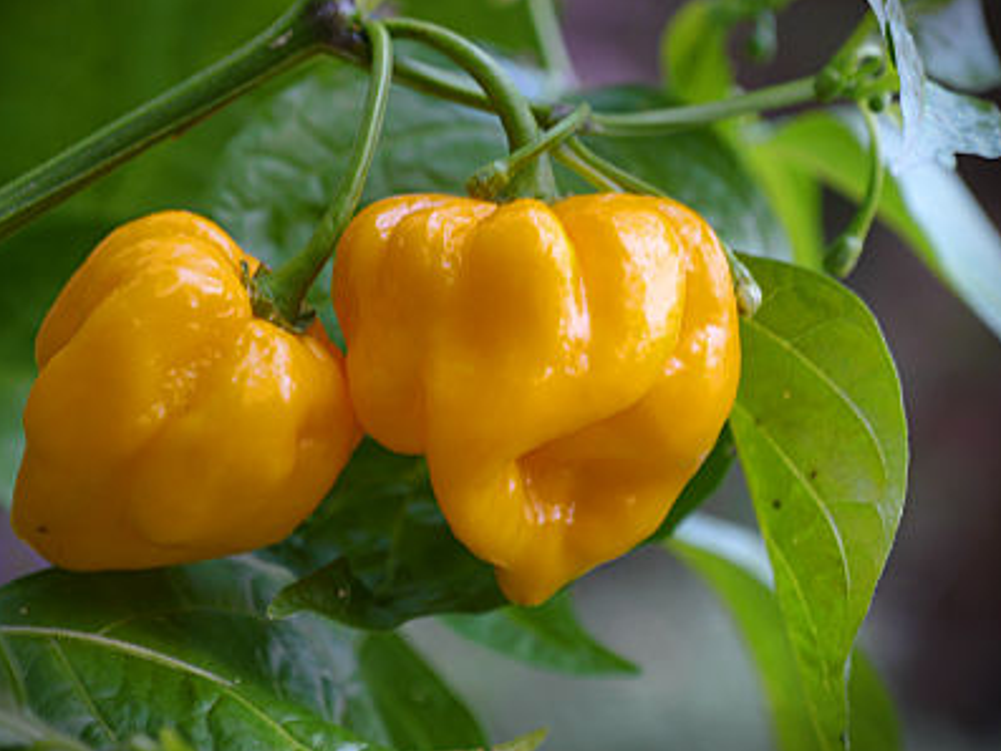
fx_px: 3645
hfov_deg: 15.6
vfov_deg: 11.8
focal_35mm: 126
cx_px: 459
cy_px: 326
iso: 125
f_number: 3.5
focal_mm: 50
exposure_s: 1/25
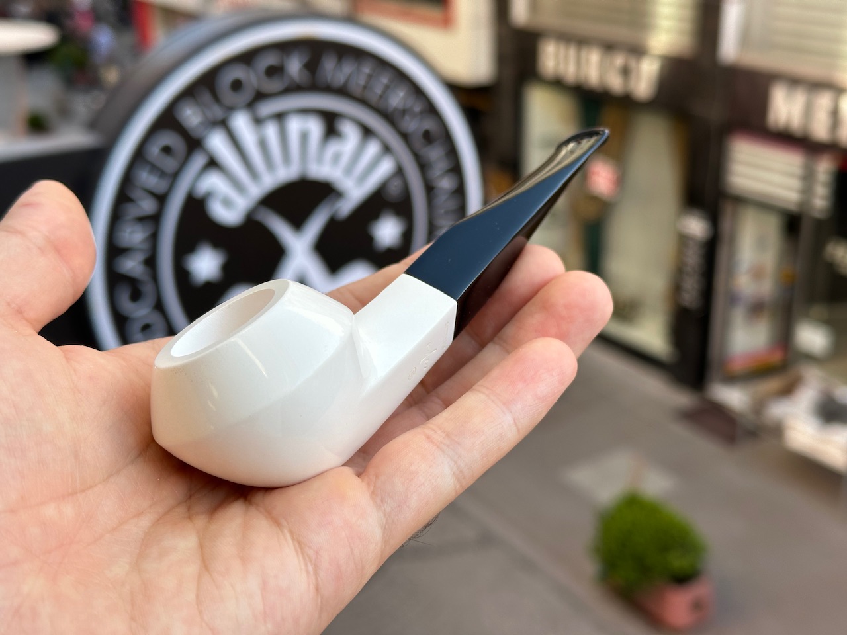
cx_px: 424
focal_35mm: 48
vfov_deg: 30.3
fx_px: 1174
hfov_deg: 39.7
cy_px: 318
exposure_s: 1/473
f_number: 1.78
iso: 64
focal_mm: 6.86
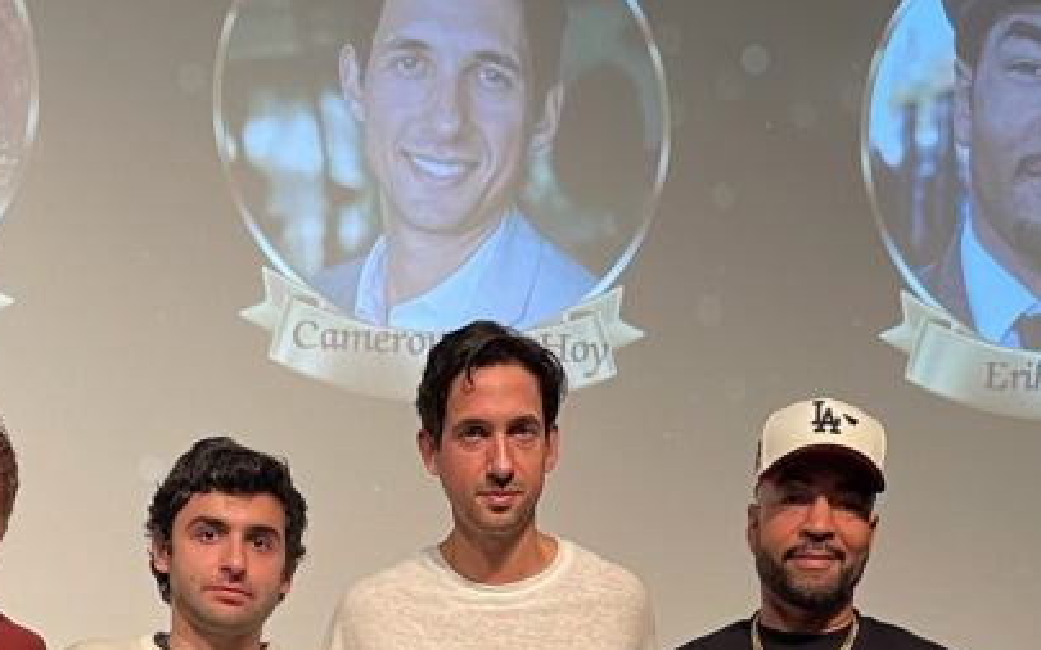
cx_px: 499
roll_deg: -0.9
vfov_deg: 17.5
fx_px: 1901
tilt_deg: -3.8
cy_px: 963
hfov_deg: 30.6
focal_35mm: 67
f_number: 1.6
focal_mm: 5.1
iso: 250
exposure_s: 1/60
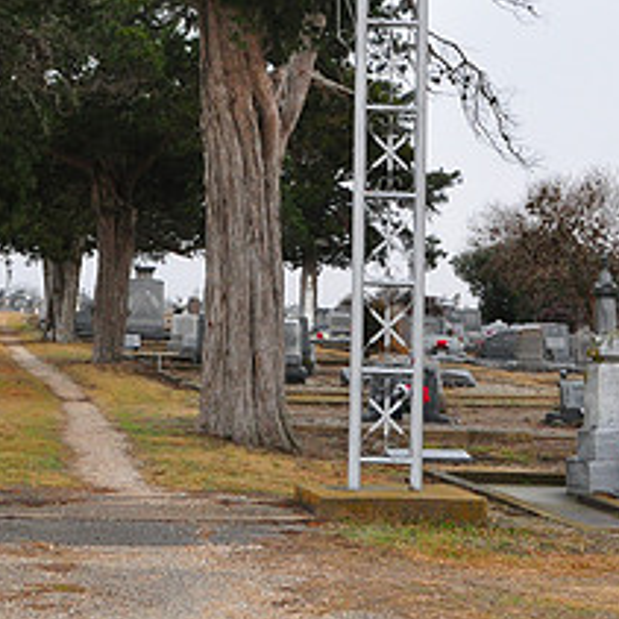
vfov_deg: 18.9
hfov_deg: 18.8
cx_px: 97
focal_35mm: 91
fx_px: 1841
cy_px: 110
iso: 800
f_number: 8
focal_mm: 26
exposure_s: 1/250
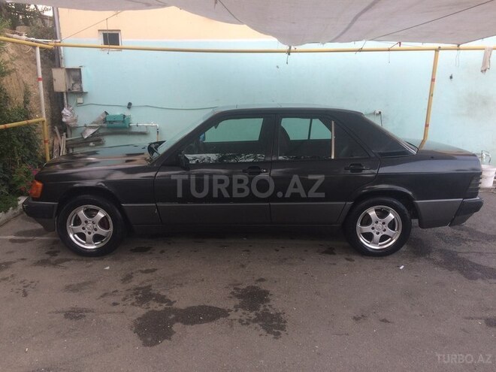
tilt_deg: -14.4
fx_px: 416
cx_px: 248
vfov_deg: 48.2
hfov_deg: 61.7
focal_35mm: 29
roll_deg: -0.8
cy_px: 186
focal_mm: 4.15
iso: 40
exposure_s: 1/50
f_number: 2.2
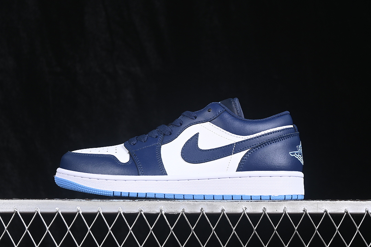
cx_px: 186
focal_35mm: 75
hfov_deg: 27.0
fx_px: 773
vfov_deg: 18.2
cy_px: 124
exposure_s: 1/60
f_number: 6.3
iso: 160
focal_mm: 50
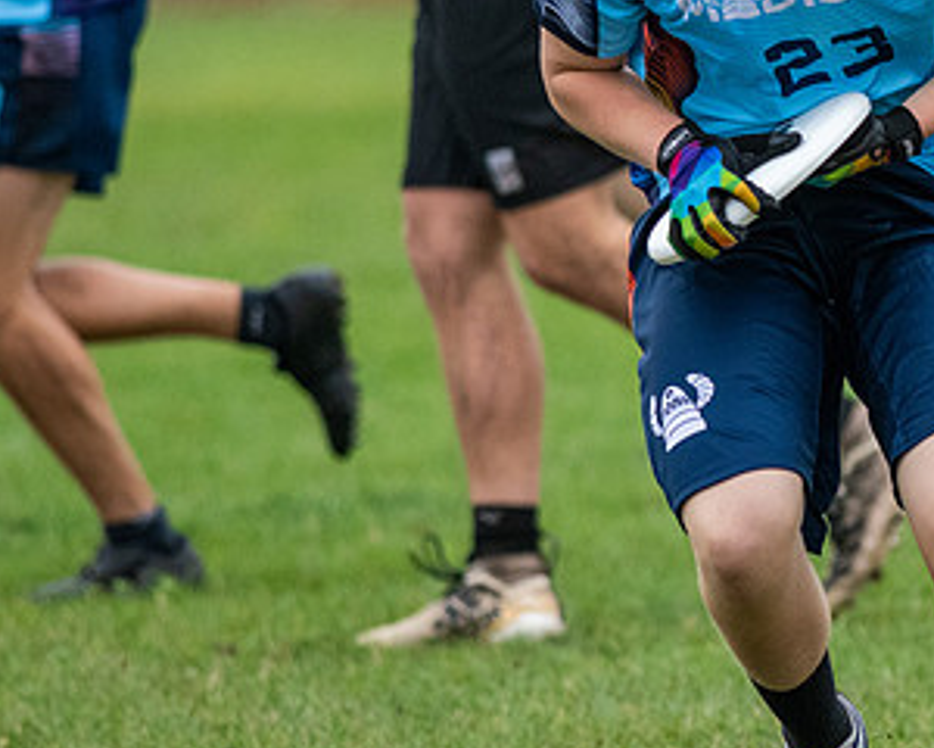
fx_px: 28334
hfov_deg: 1.9
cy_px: 193
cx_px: 959
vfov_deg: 1.5
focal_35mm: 1025
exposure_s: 1/2000
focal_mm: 300
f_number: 4
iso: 1600
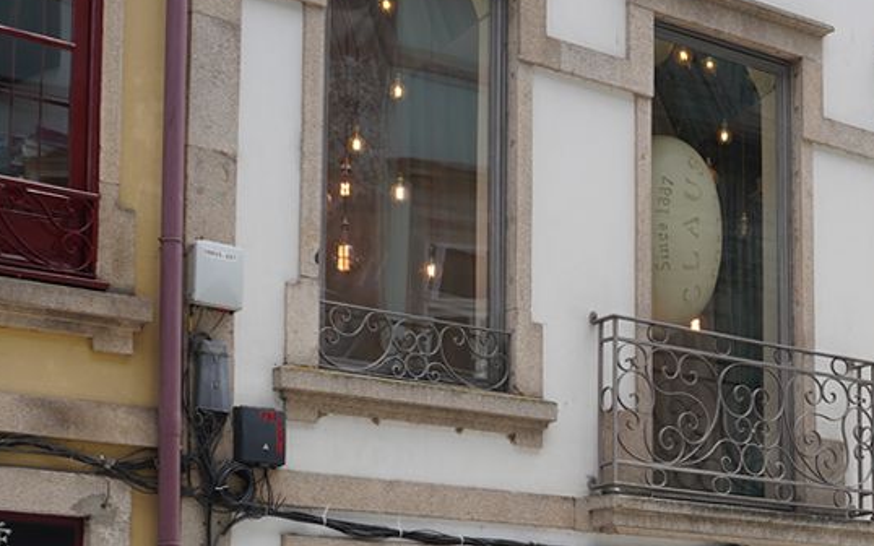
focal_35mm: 91
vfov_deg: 14.2
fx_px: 2167
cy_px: 514
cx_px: 1067
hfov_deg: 21.1
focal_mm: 24
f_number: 9
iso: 100
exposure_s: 1/100
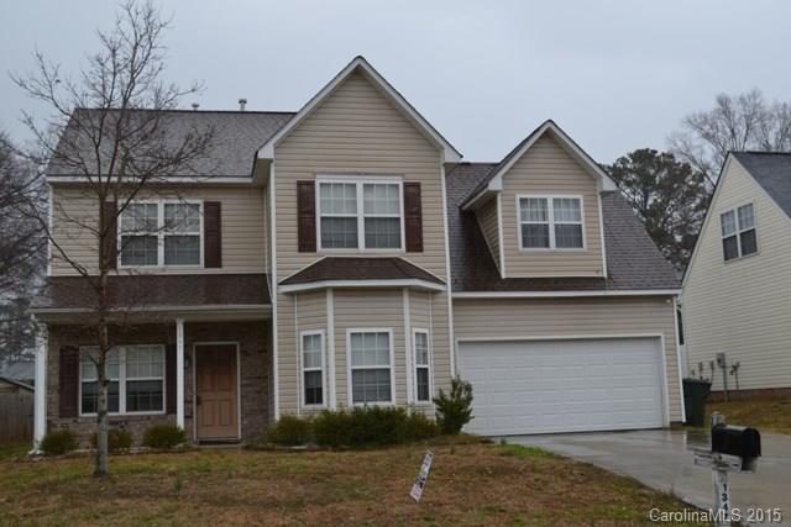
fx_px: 923
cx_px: 396
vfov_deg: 31.9
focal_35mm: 42
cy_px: 264
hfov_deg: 46.4
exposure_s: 1/125
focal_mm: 28
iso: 160
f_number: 5.6
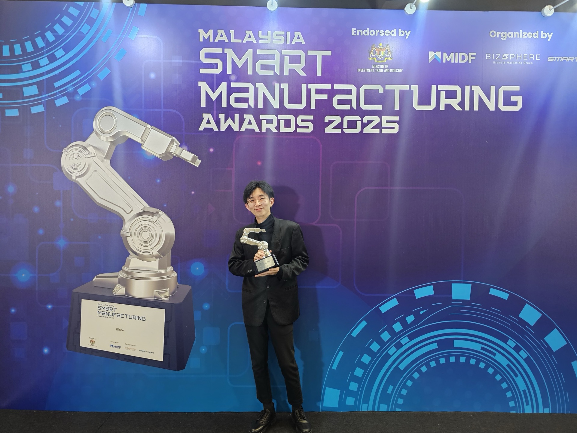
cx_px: 288
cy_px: 216
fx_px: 383
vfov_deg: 58.9
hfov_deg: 73.9
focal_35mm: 23
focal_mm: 6.3
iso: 500
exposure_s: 1/50
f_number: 1.7
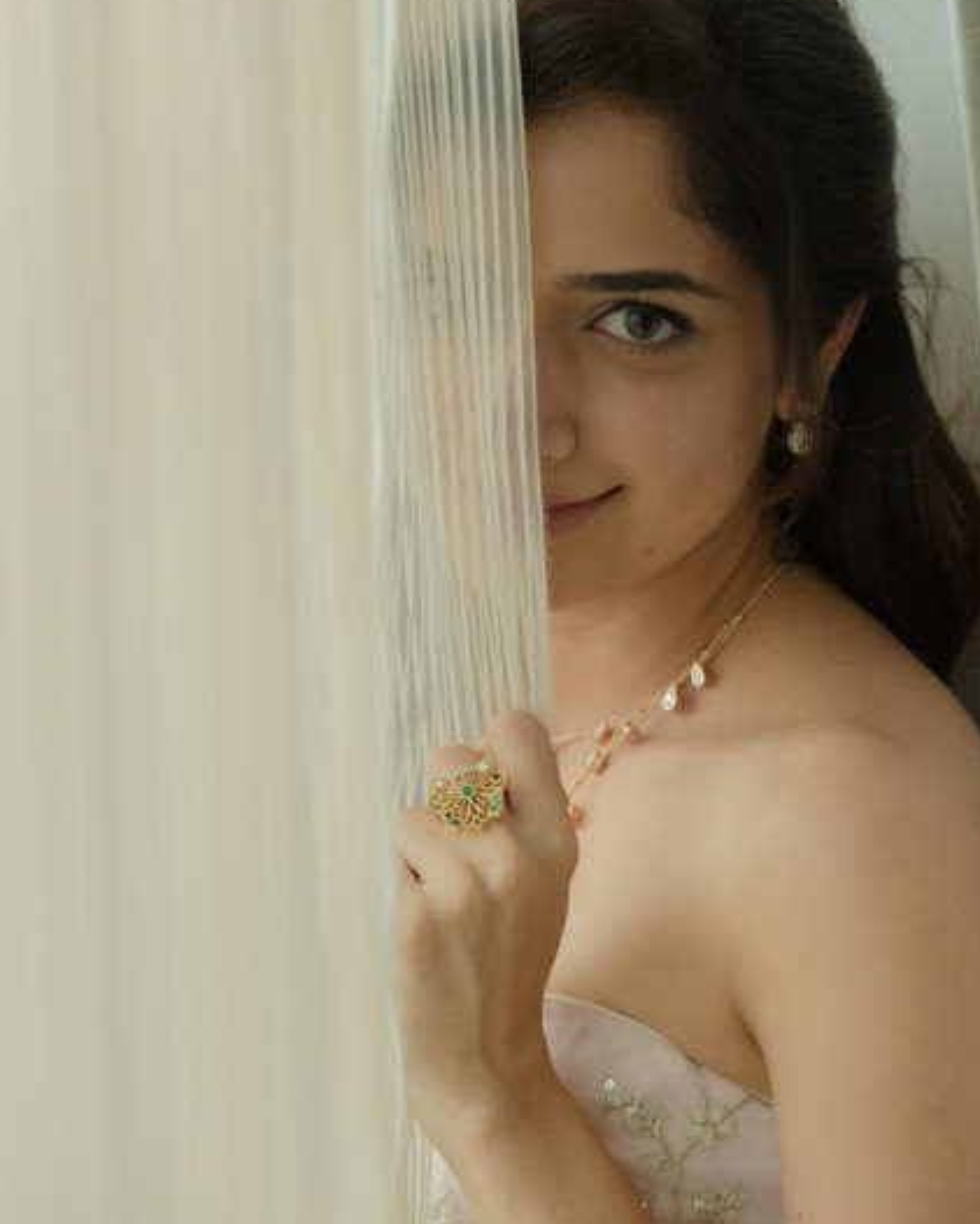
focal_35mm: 105
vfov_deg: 18.3
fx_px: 3806
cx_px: 495
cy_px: 486
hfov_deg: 14.7
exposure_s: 1/400
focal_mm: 61
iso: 1250
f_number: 4
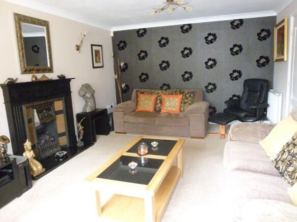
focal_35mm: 25
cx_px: 148
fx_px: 214
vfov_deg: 54.9
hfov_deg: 69.4
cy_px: 111
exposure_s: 1/60
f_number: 3.1
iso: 800
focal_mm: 4.5
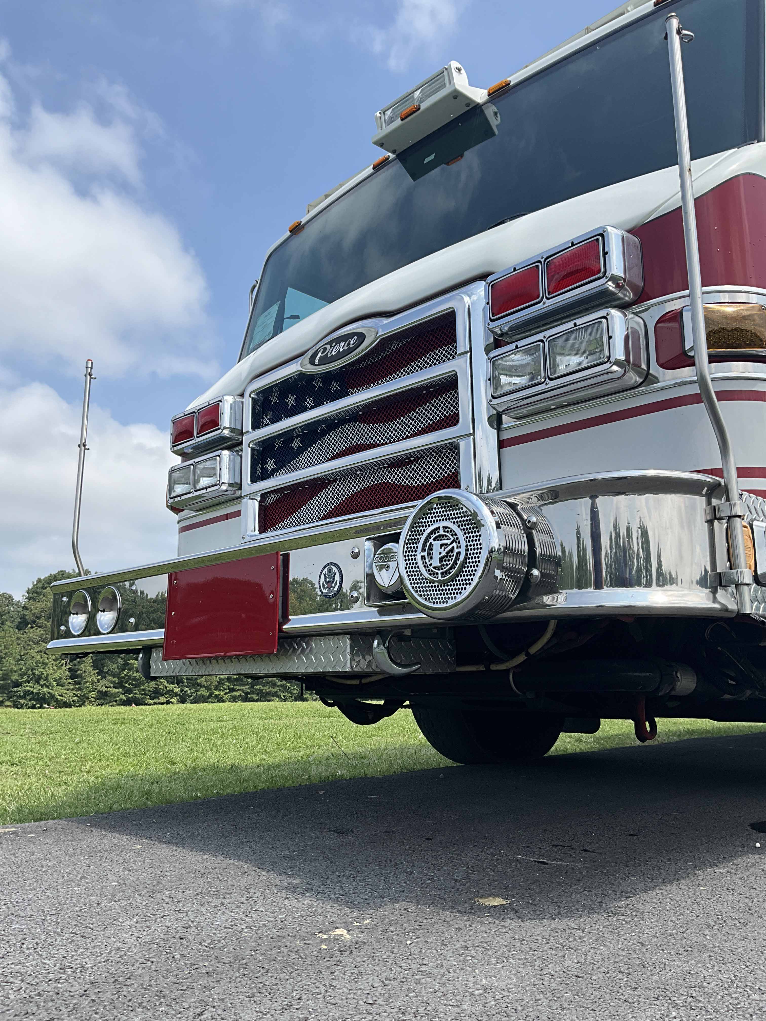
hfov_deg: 48.2
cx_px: 383
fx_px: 856
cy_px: 510
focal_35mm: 29
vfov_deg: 61.7
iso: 25
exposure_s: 1/1786
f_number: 1.8
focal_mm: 3
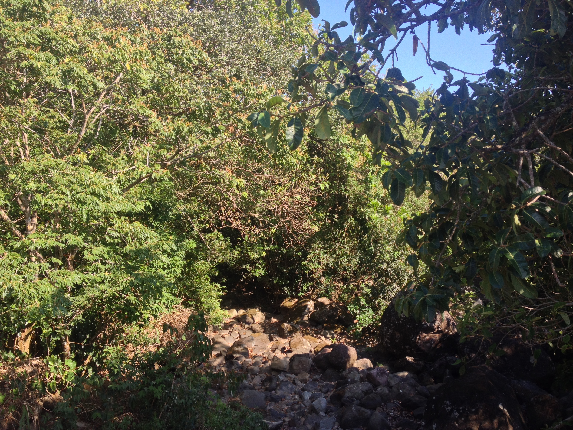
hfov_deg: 52.6
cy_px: 215
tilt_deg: -6.1
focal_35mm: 35
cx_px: 286
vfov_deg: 40.7
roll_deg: +0.2
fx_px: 579
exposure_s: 1/349
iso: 50
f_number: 2.4
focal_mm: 4.28
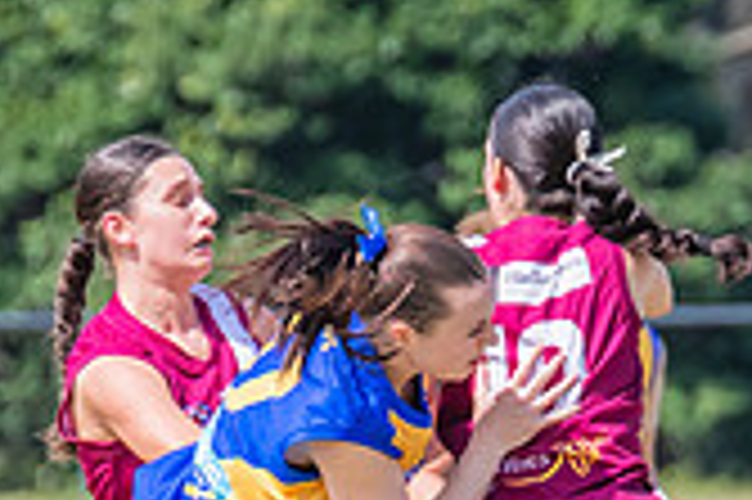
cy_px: 629
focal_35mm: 1855
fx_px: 38710
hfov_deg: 1.1
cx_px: 655
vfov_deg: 0.7
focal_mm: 420
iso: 800
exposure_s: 1/1250
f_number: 10
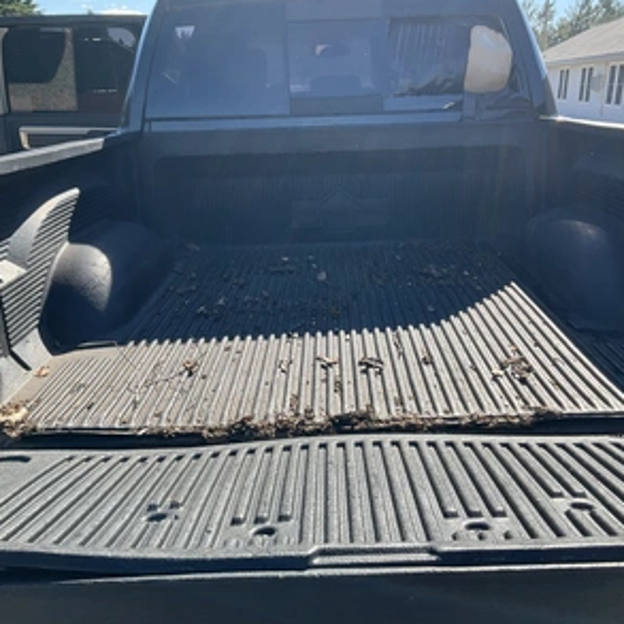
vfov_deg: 47.2
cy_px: 315
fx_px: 714
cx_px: 319
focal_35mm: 35
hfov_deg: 47.2
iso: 25
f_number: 1.8
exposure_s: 1/855
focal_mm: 3
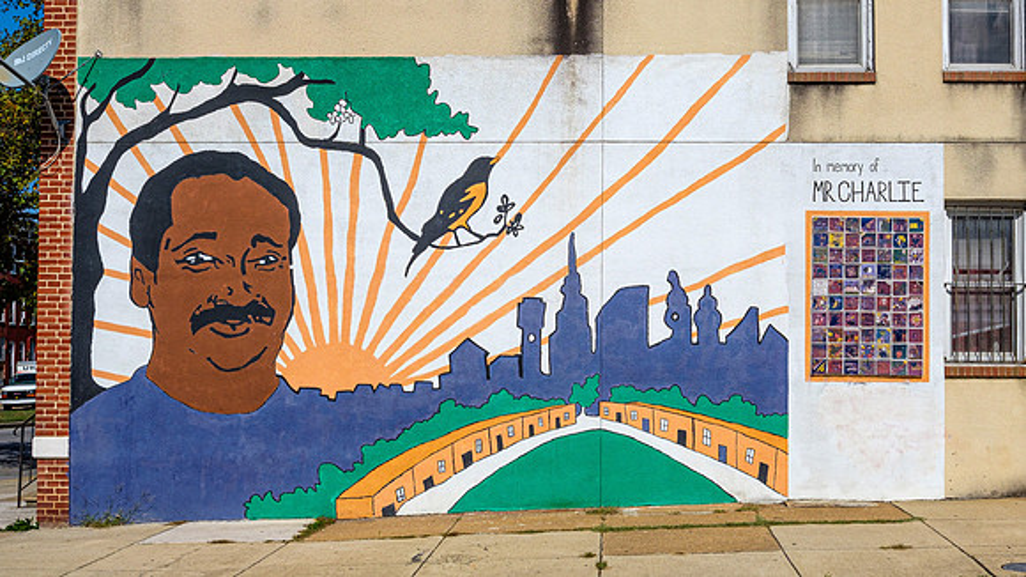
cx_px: 609
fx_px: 1396
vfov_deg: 23.3
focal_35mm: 51
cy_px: 294
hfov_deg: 40.2
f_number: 8
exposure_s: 1/1250
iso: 200
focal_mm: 27
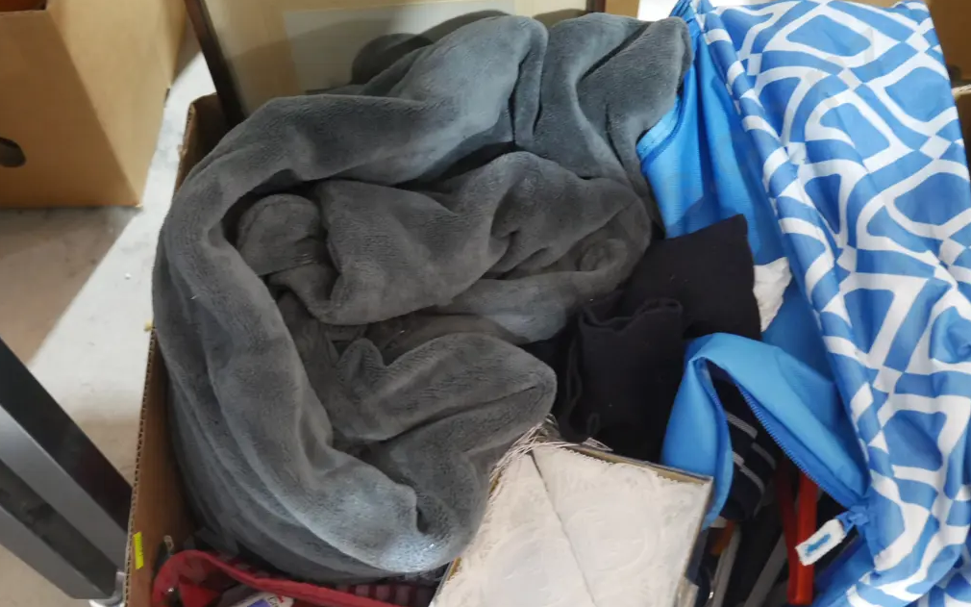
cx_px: 489
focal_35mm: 43
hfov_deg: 46.2
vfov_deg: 29.8
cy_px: 338
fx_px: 1138
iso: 3200
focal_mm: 20
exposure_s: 1/30
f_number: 4.4
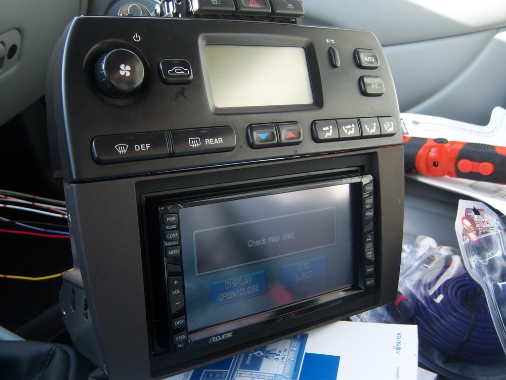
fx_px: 526
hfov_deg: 51.4
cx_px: 253
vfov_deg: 39.7
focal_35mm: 36
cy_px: 190
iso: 80
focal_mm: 7.5
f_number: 2.8
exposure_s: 1/100
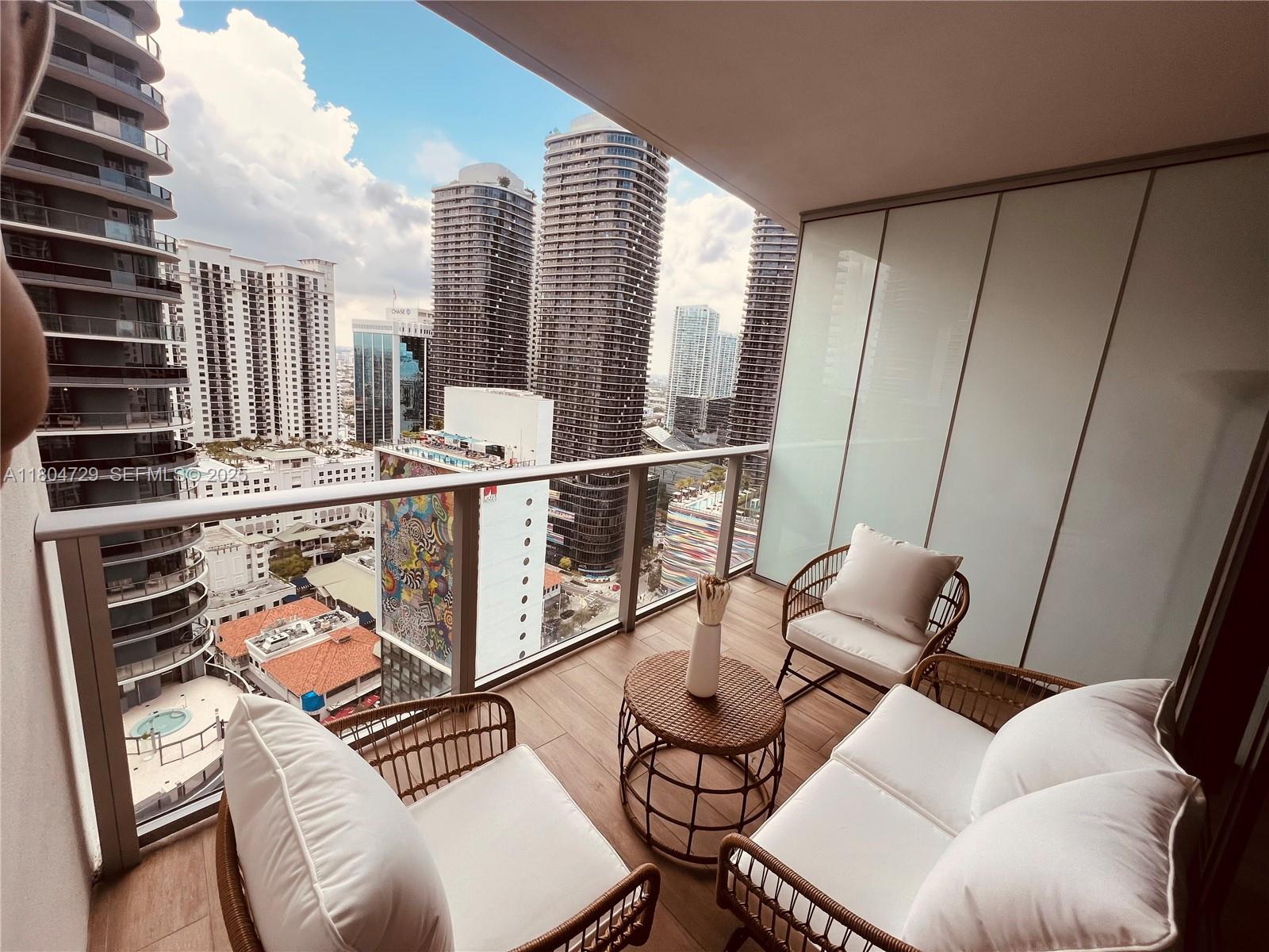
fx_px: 477
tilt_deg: -11.5
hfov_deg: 106.2
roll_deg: -5.4
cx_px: 634
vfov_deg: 89.9
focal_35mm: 13
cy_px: 476
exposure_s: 1/293
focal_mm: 1.57
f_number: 1.8
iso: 32
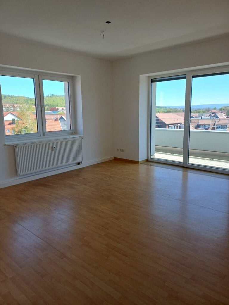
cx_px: 114
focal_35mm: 25
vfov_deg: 69.4
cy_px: 152
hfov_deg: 54.9
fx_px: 221
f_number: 1.8
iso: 50
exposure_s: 1/236
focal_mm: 4.65
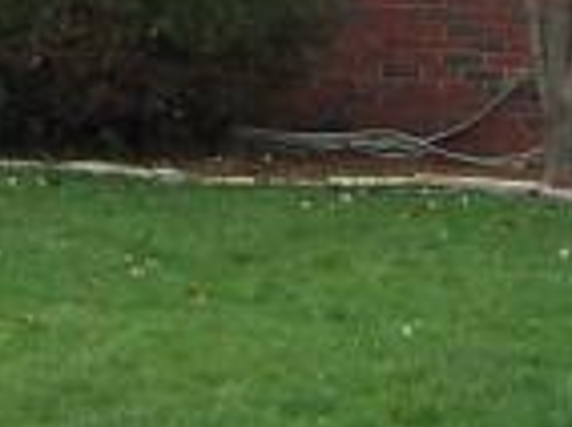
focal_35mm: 260
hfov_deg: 7.6
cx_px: 189
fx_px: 4289
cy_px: -554
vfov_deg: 5.5
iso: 64
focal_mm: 5.85
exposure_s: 1/500
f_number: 2.8
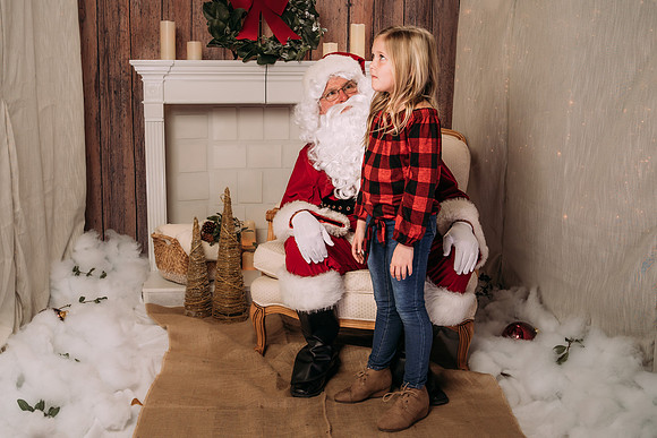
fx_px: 747
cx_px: 303
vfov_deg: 32.7
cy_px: 204
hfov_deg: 47.4
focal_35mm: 41
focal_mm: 35
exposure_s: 1/100
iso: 100
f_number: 5.6
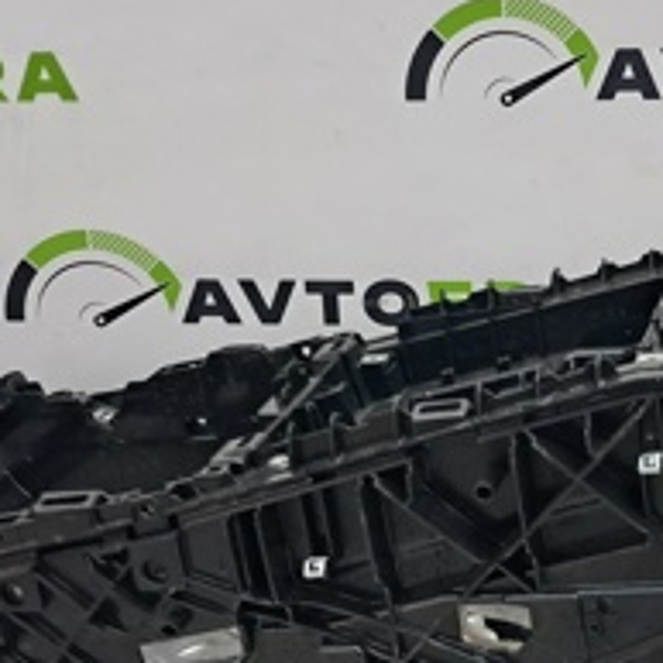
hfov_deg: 21.6
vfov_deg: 21.8
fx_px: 1712
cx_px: 536
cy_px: 452
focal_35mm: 79
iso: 125
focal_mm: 4
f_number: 1.8
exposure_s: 1/50
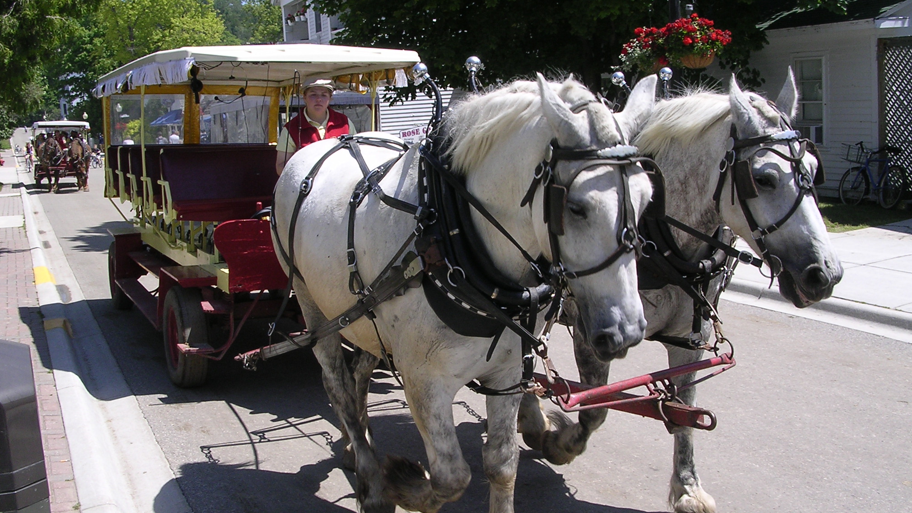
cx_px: 450
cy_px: 266
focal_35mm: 42
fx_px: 1016
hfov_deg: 48.4
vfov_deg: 28.4
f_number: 5.6
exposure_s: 1/212
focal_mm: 5.8
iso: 100
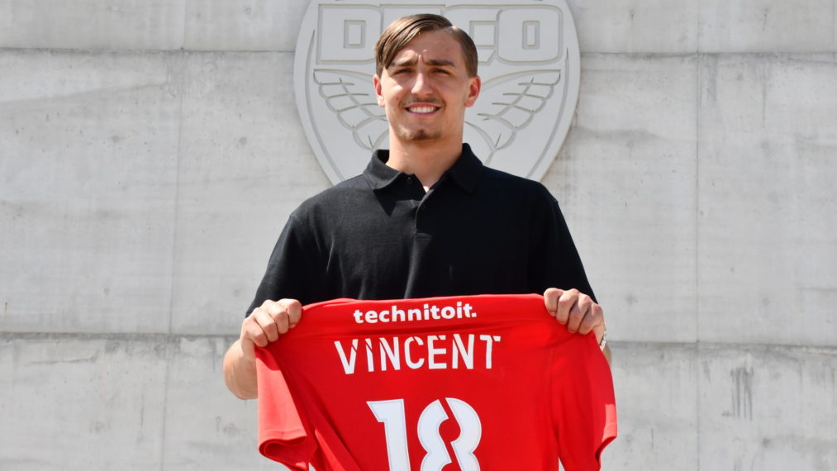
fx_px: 1975
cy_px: 211
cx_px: 417
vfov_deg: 13.6
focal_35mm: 89
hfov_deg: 23.9
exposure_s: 1/500
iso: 500
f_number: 11
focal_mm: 42
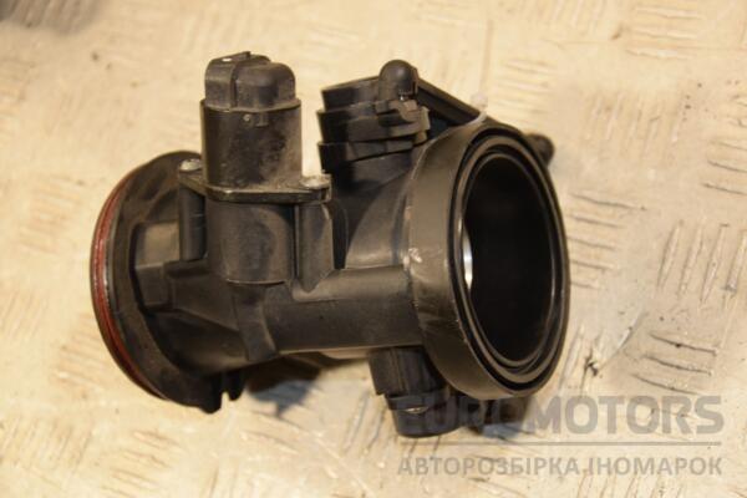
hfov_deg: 26.0
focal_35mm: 78
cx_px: 374
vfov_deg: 17.5
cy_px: 249
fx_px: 1618
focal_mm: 52
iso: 800
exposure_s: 1/125
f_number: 5
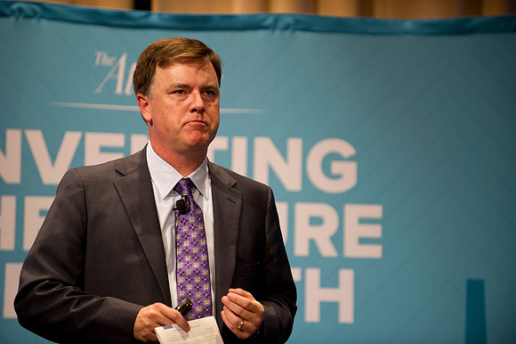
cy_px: 172
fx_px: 2865
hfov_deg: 10.3
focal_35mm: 200
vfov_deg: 6.9
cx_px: 258
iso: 2500
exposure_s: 1/250
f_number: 2.8
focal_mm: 200
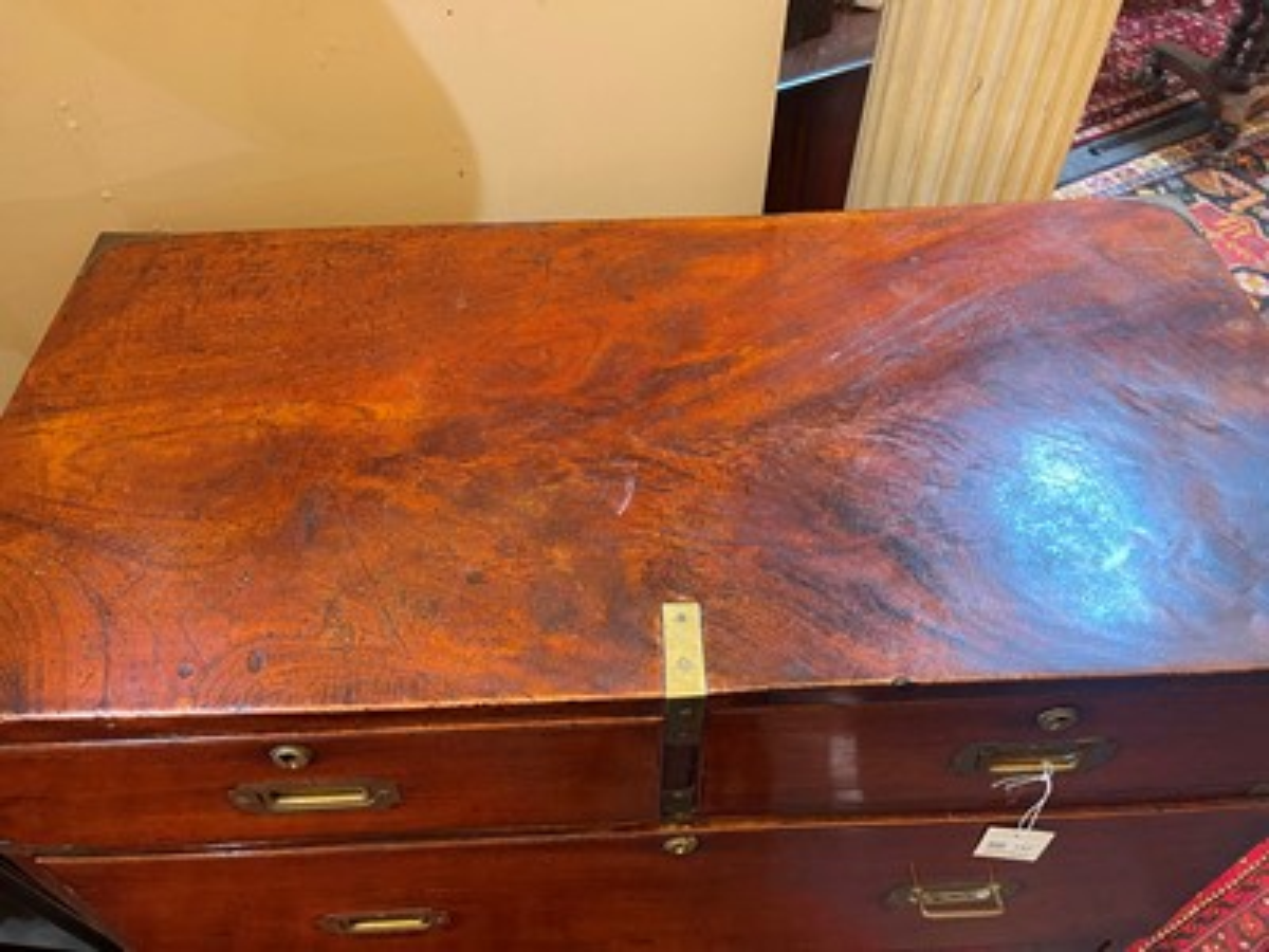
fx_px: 953
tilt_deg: -48.5
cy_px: 476
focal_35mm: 26
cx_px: 634
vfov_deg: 53.1
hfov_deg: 67.3
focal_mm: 5.1
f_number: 1.6
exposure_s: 1/50
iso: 200
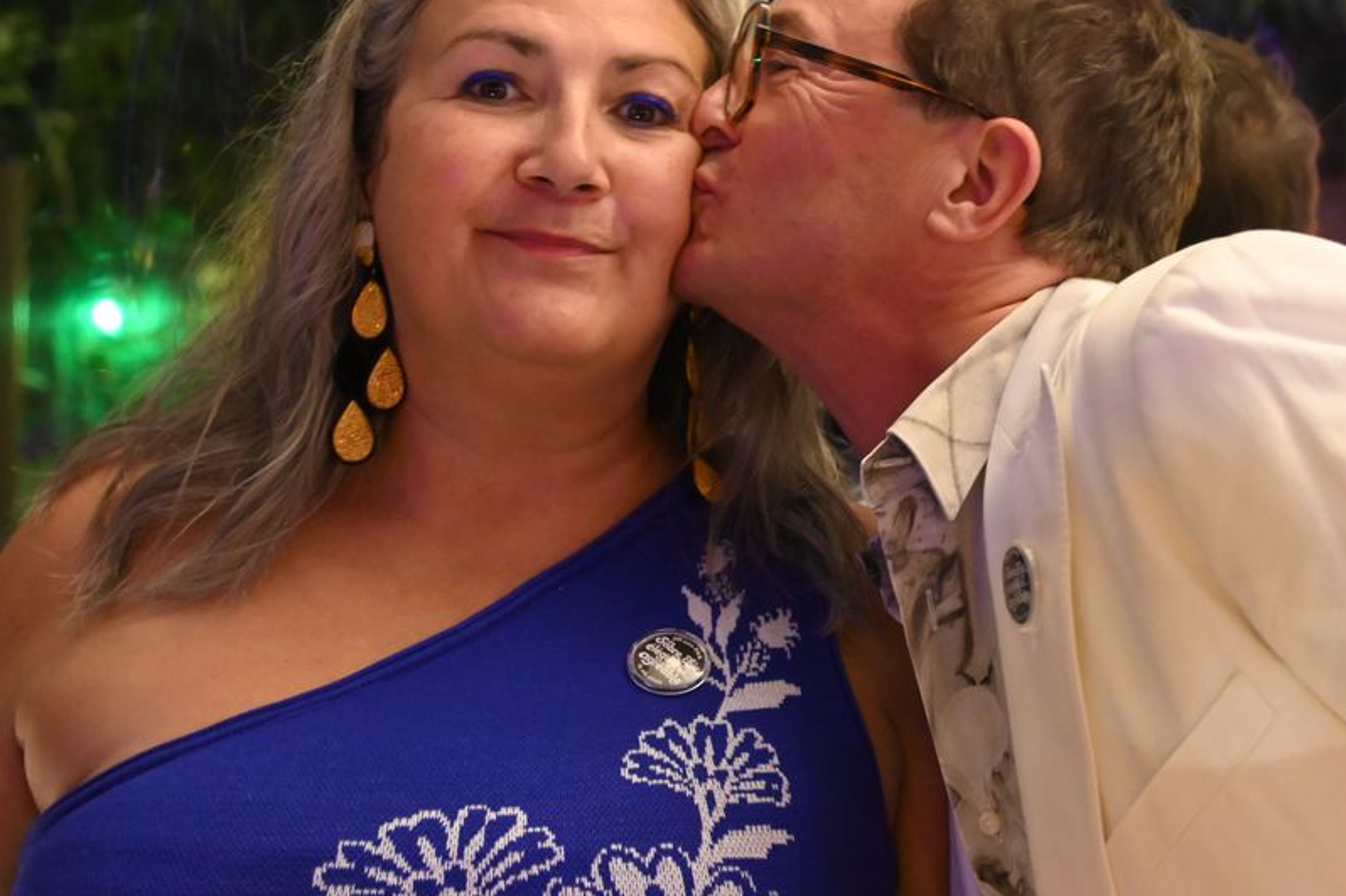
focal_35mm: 77
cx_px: 855
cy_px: 334
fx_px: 2877
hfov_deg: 26.2
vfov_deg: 17.7
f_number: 4.5
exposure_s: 1/50
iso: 8000
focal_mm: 48
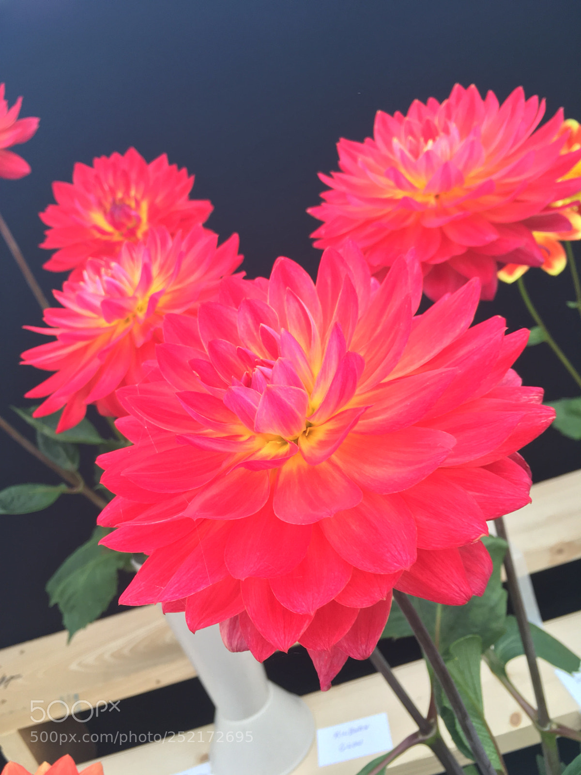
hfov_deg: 48.2
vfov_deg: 61.7
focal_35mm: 29
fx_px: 649
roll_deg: +18.5
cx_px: 290
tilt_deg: -18.8
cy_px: 388
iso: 32
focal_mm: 4.15
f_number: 2.2
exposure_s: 1/100
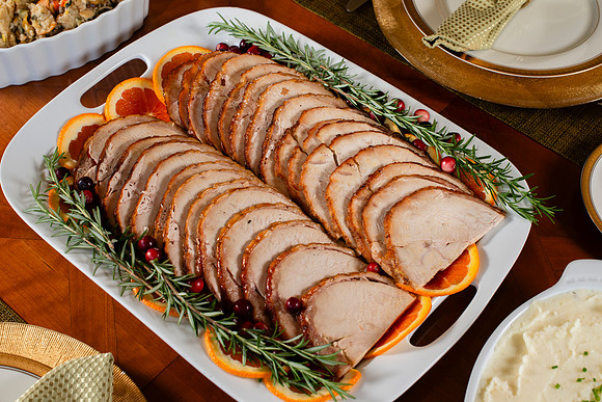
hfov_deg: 39.6
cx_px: 301
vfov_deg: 27.0
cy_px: 201
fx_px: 836
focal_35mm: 50
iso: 250
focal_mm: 50
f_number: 7.1
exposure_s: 1/100
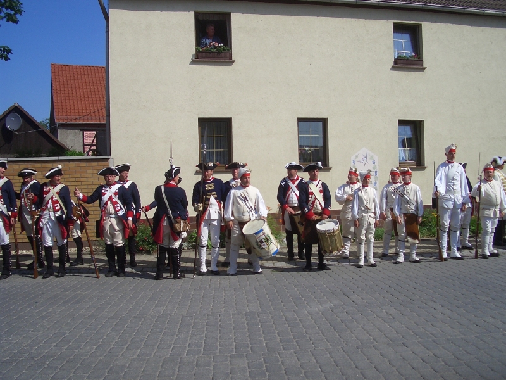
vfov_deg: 40.7
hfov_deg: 52.6
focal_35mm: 35
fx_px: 512
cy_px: 190
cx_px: 253
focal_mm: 5.8
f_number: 4.3
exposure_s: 1/800
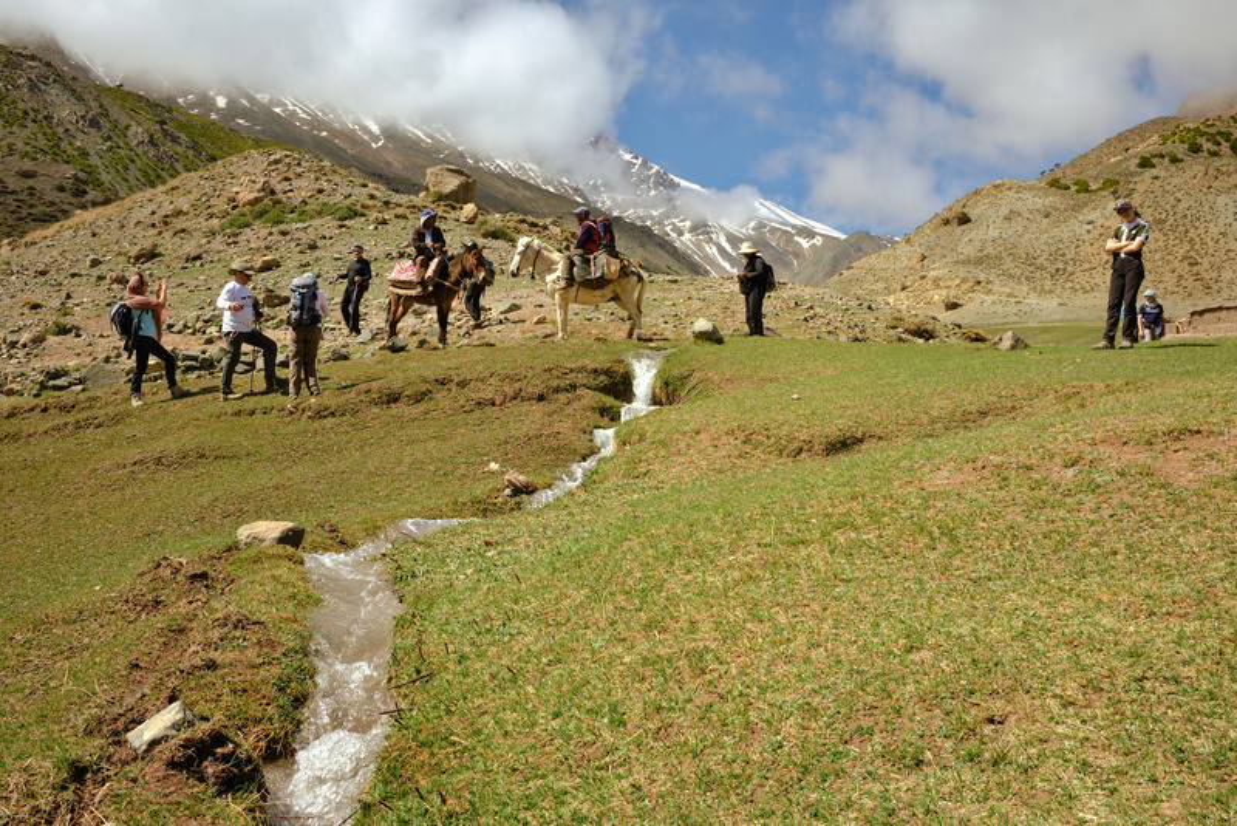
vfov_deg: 37.9
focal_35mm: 35
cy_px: 413
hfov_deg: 54.4
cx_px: 618
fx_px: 1203
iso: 400
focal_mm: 23
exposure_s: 1/340
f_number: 11
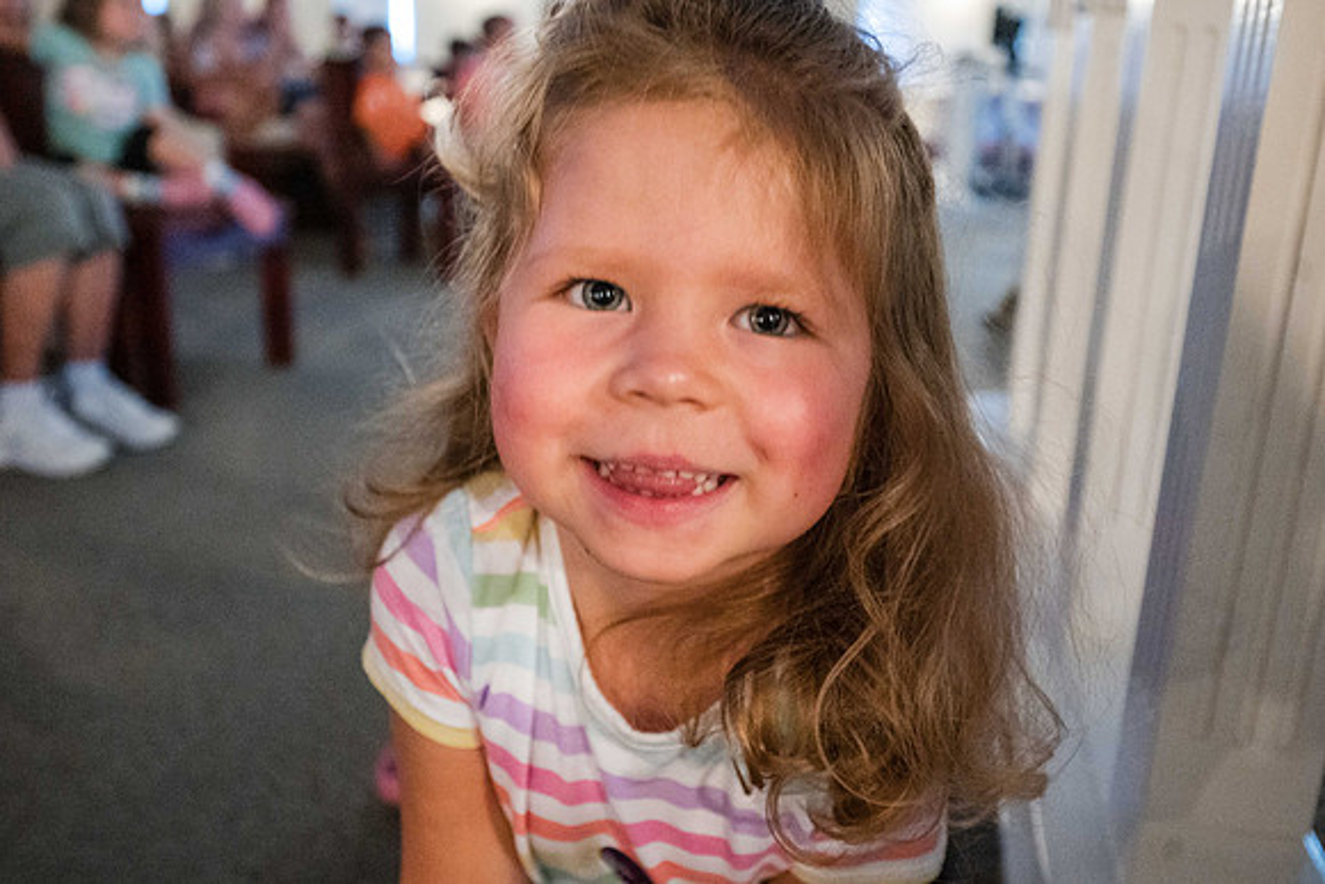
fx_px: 1149
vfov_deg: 42.1
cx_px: 661
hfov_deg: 59.9
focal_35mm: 31
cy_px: 442
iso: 20000
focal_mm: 30
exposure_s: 1/60
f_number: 4
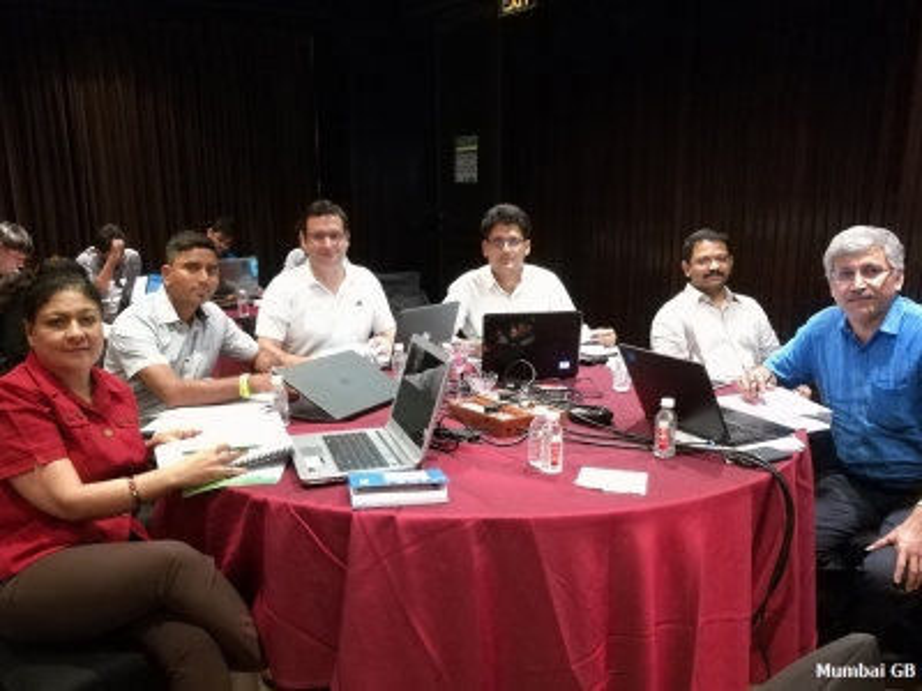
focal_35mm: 26
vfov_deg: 53.1
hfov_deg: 67.3
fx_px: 693
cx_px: 461
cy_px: 346
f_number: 2.2
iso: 800
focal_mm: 3.83
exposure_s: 1/14.3
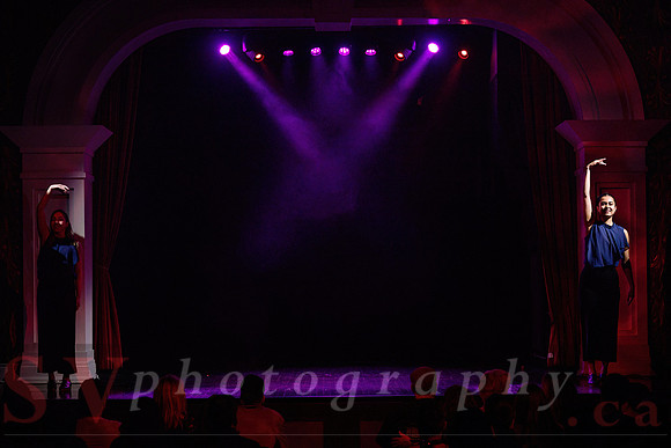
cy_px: 254
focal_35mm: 82
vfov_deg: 16.6
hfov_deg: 24.6
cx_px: 362
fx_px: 1537
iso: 1600
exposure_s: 1/250
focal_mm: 70
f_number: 2.8
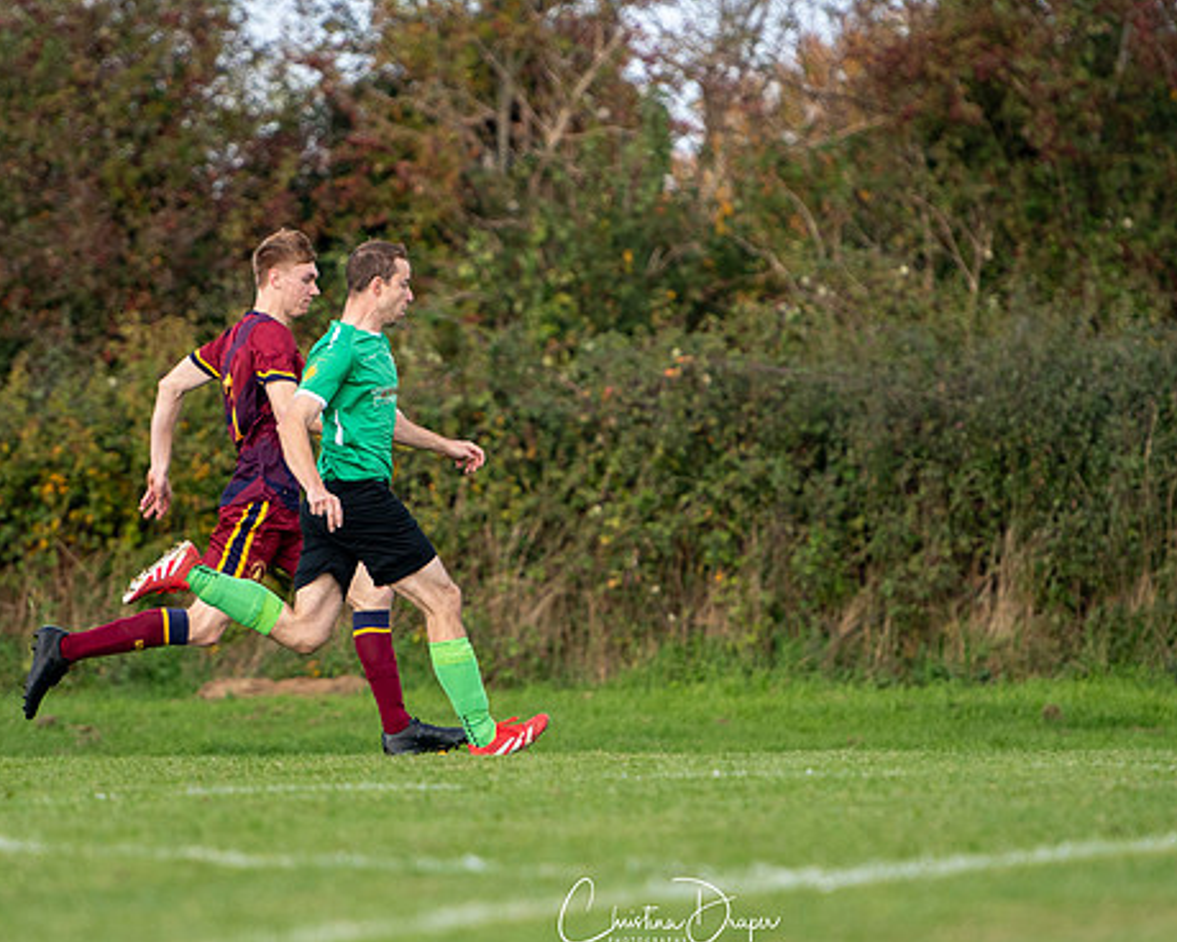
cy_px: 482
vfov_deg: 3.4
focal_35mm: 457
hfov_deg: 4.2
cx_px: 447
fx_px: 15919
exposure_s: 1/2000
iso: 320
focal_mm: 195
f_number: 2.8
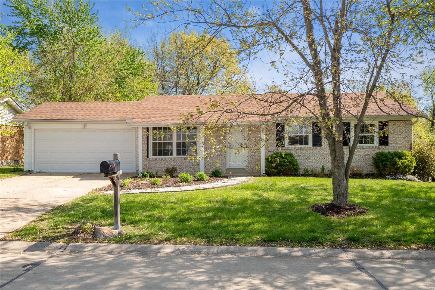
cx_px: 218
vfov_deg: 41.1
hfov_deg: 58.7
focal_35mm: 32
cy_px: 145
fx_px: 387
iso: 400
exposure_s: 1/320
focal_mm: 16
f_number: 8
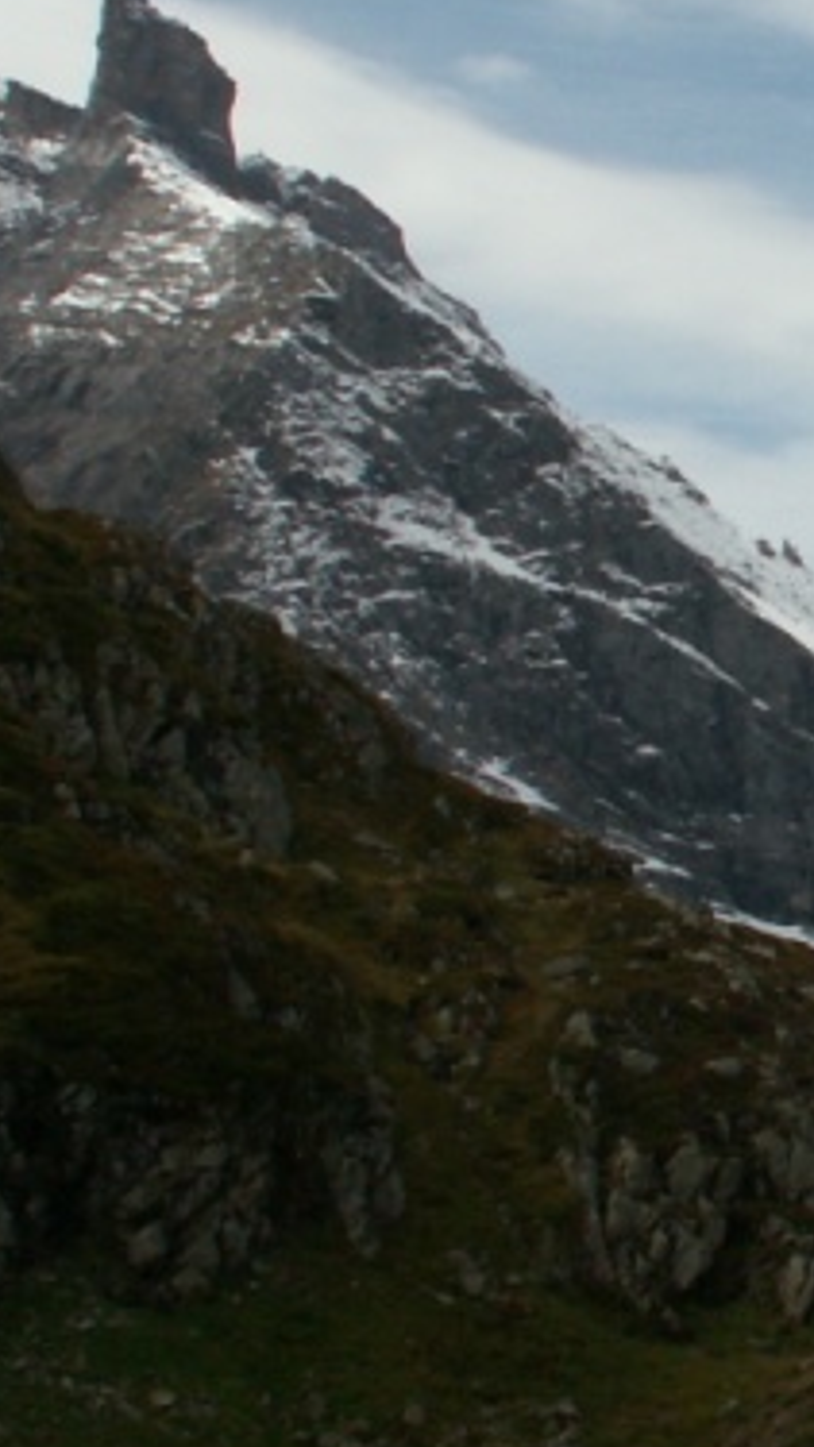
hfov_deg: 11.1
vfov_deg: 20.6
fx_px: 3990
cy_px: 695
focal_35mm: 104
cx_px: 1269
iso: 50
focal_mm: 5.86
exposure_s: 1/250
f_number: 8
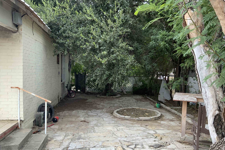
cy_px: 83
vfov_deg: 42.3
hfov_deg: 60.3
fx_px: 194
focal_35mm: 31
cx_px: 114
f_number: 1.8
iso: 16
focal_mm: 3
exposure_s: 1/235
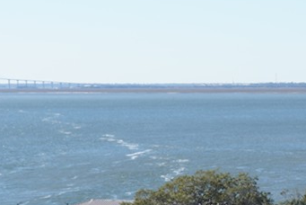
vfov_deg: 8.1
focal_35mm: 164
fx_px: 1395
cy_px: 378
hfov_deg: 11.8
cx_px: 490
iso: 100
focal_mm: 28
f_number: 11
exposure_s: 1/100
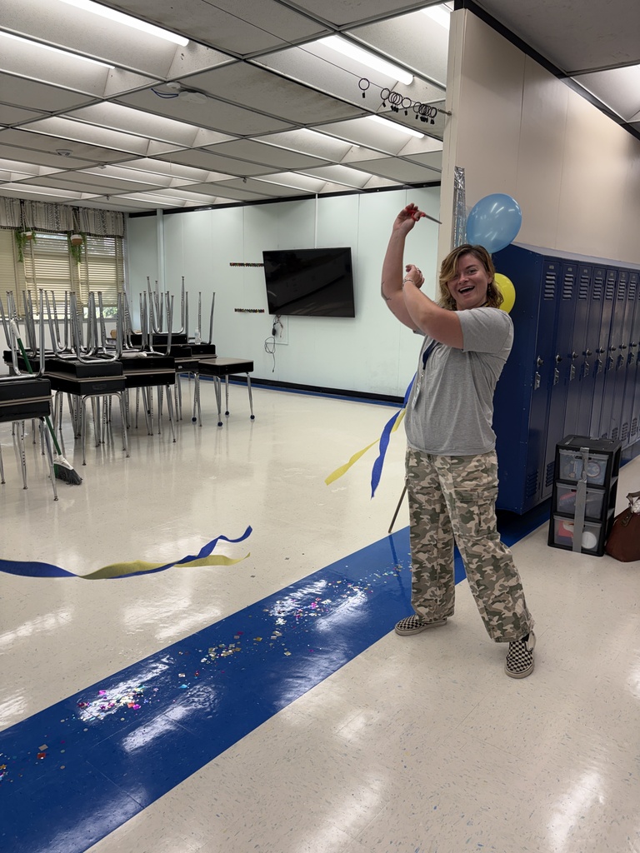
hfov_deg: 53.1
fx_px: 641
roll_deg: -2.1
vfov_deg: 67.3
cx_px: 320
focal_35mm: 26
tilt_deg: -10.4
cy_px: 426
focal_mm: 5.96
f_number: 1.6
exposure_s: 1/163
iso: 40
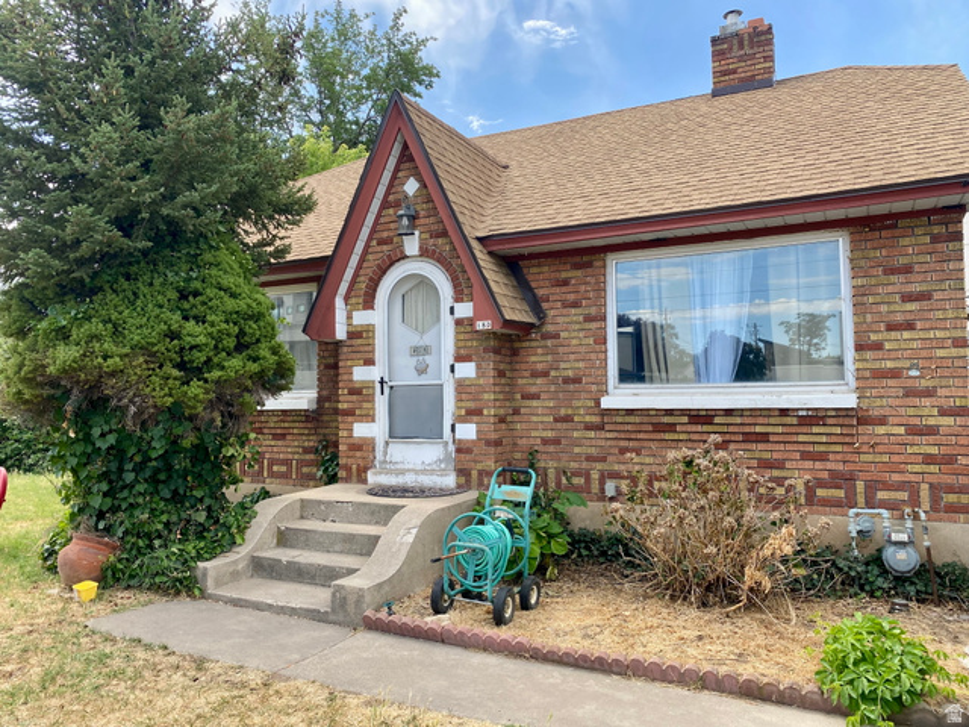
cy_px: 364
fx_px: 728
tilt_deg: +3.1
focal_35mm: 26
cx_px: 484
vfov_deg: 53.1
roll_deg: +0.2
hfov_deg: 67.3
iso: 32
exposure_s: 1/508
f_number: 1.8
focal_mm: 4.25
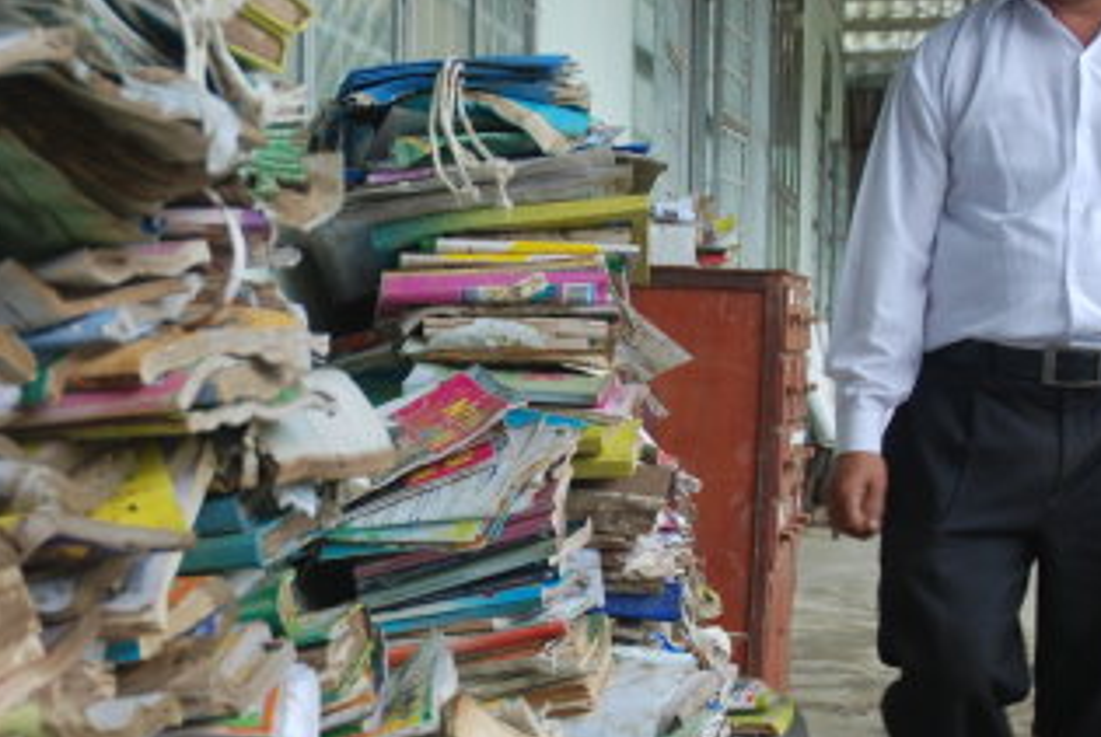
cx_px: 184
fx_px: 2328
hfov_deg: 26.0
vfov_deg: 17.9
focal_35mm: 76
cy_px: 517
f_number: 3.8
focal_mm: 24
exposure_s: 1/30
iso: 250
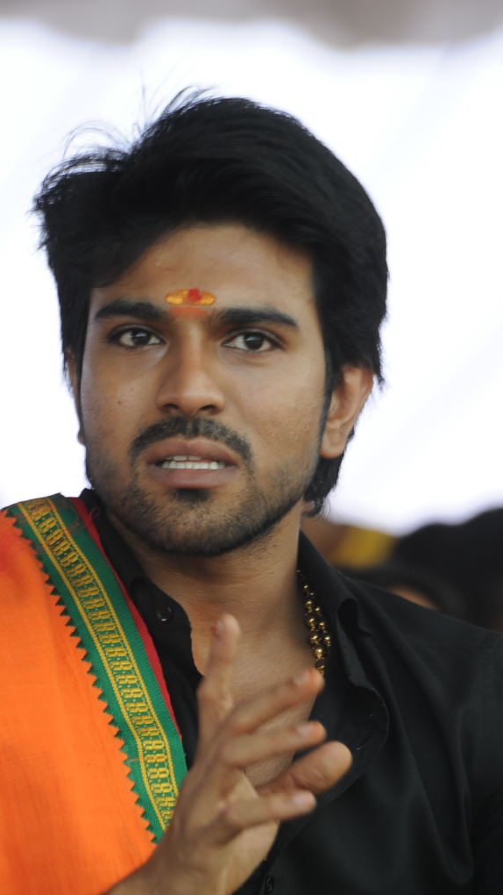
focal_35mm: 394
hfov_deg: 3.1
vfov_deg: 5.5
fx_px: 9339
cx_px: 180
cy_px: 646
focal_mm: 240
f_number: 7.1
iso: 400
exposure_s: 1/125
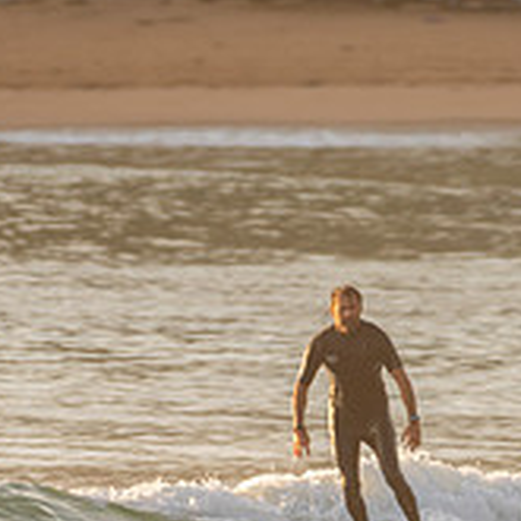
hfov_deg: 1.0
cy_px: 443
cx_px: 378
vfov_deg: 1.0
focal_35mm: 1828
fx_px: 31127
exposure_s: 1/60
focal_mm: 500
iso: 80
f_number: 5.6
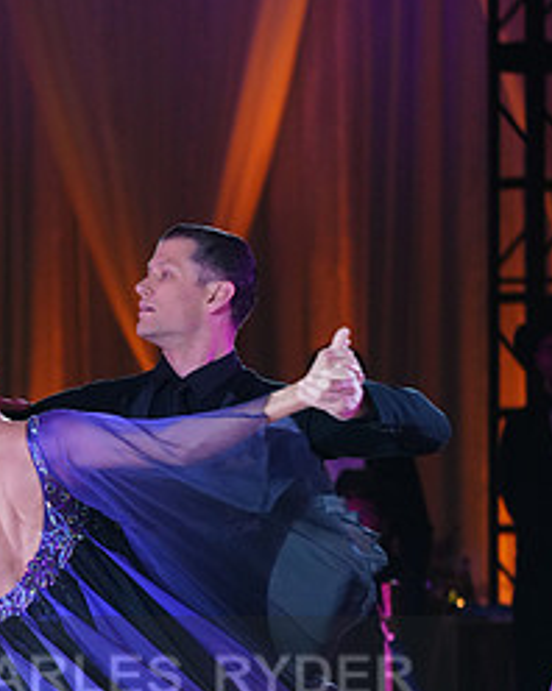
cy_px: 711
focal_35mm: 332
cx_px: 74
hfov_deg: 4.7
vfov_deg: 5.8
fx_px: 6788
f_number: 4
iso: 2000
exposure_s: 1/400
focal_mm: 151
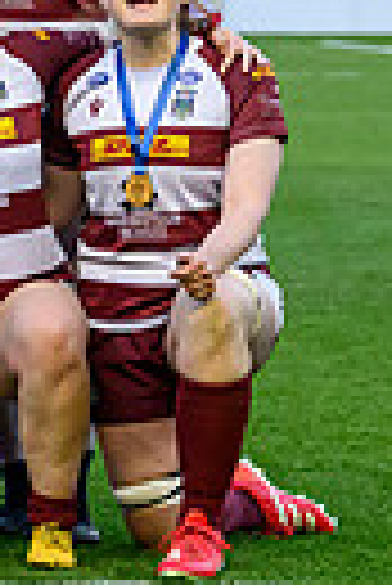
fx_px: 8226
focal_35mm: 505
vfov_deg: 4.1
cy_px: -68
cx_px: -815
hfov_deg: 2.7
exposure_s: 1/1000
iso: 3200
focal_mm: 99
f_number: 4.5
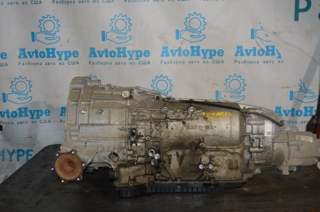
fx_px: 453
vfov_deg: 26.4
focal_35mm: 51
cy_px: 106
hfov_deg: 38.9
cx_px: 160
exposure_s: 1/60
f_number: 4.5
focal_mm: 34
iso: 720
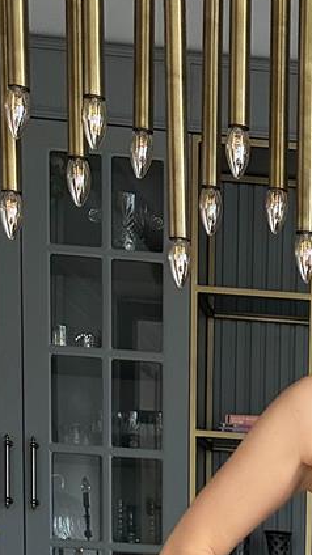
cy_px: 818
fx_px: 1164
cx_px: 510
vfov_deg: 22.4
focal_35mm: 79
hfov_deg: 14.0
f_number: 1.78
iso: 320
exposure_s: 1/60
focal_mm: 6.86
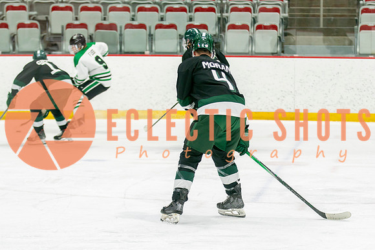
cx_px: 187
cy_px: 120
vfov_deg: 7.8
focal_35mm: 175
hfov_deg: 11.7
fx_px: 1826
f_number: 3.2
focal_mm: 105
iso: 640
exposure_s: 1/640
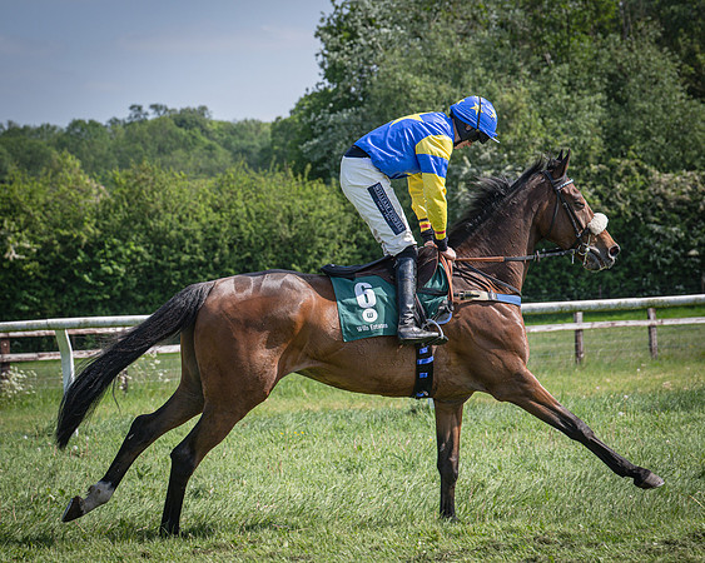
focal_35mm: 121
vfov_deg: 12.7
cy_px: 282
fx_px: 2528
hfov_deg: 15.9
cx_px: 326
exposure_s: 1/1600
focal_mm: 70
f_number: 4
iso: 200
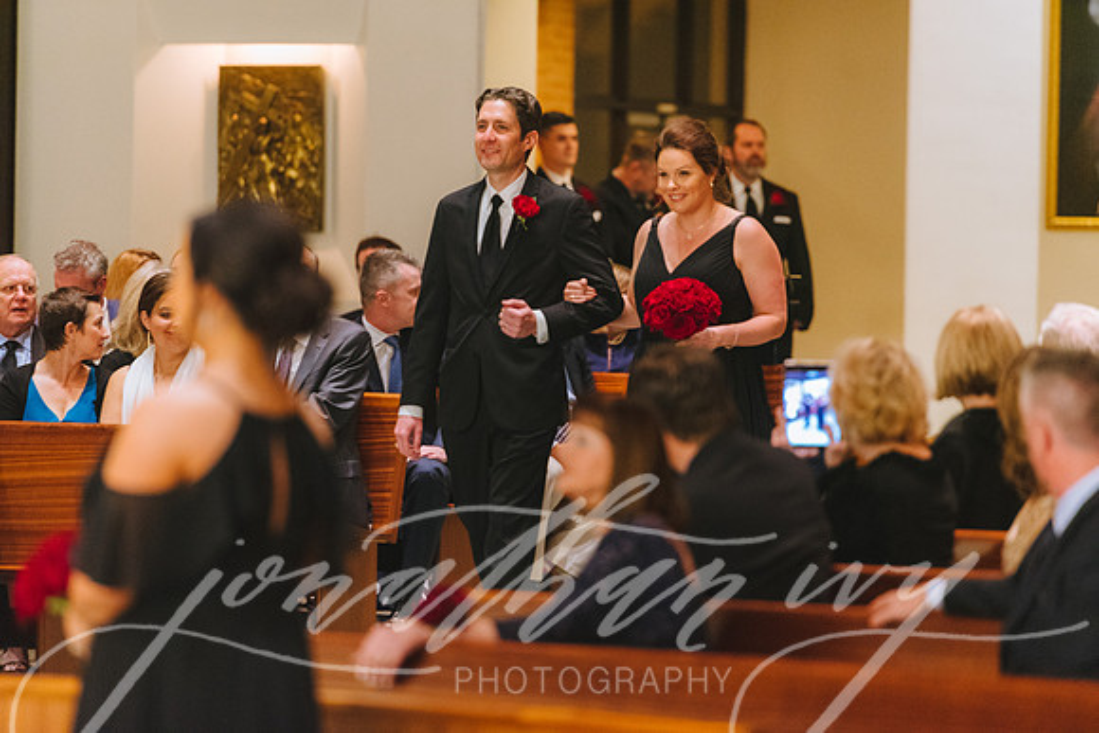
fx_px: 6107
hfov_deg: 10.3
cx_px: 550
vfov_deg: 6.9
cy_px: 366
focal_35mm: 200
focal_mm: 200
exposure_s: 1/100
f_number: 2.8
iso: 6400
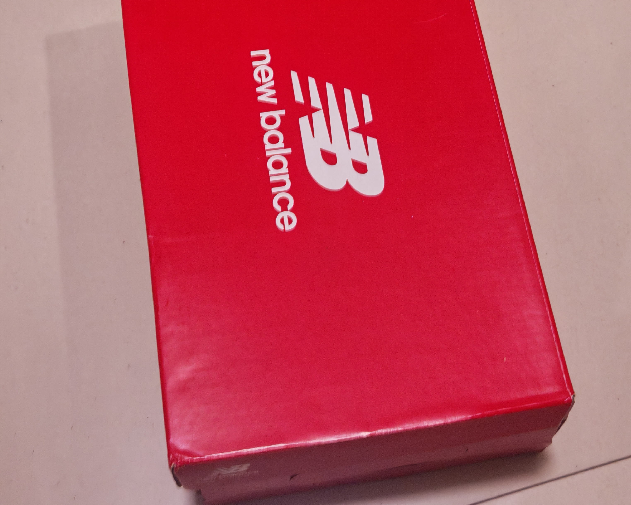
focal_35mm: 63
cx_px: 318
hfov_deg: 30.0
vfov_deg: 24.2
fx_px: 1177
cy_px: 190
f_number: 1.9
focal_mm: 6.67
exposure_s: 1/25
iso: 640
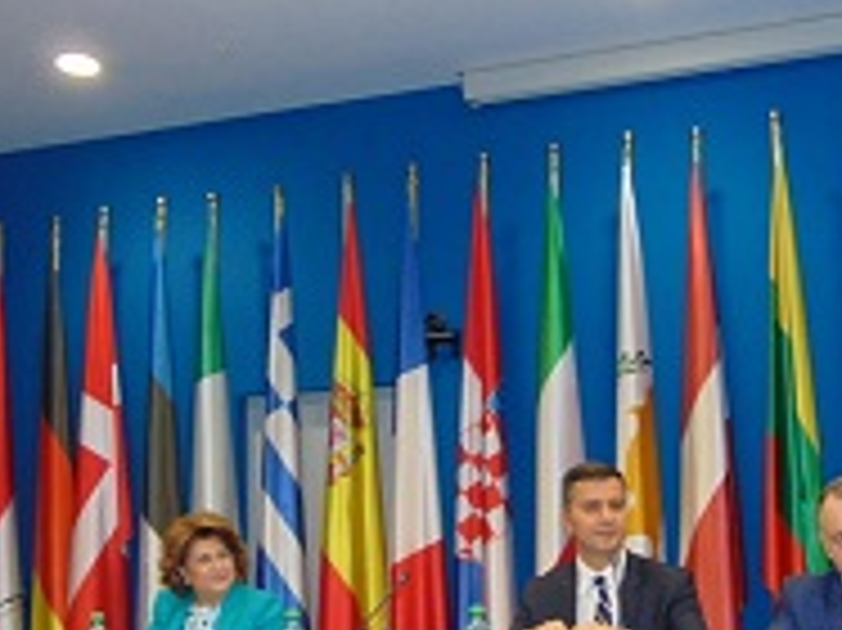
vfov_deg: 29.4
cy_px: 520
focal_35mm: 48
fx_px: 1167
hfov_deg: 39.5
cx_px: 516
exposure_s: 1/30
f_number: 3
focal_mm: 4.5
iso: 200
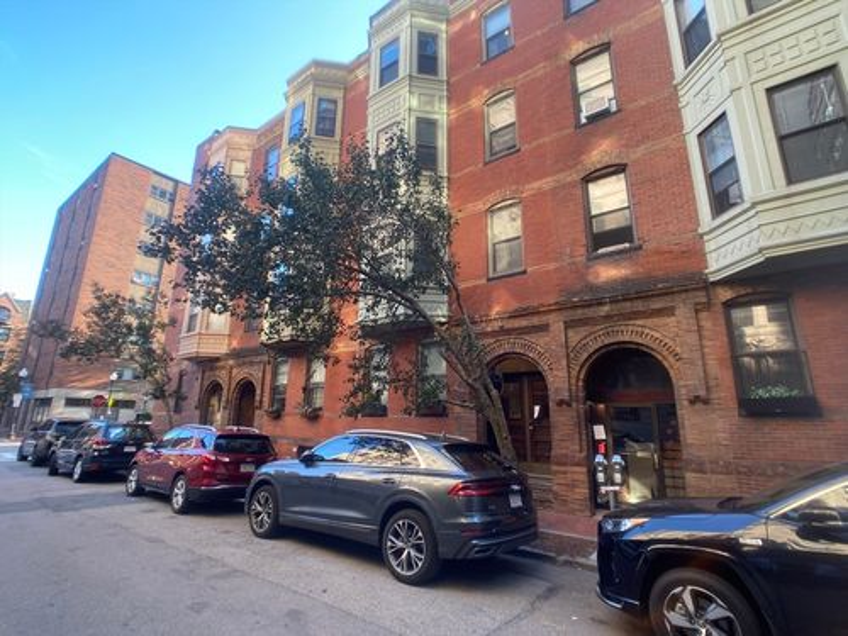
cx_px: 424
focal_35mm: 26
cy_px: 318
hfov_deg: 67.3
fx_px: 637
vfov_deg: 53.1
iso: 50
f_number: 1.8
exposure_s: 1/122
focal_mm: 4.25
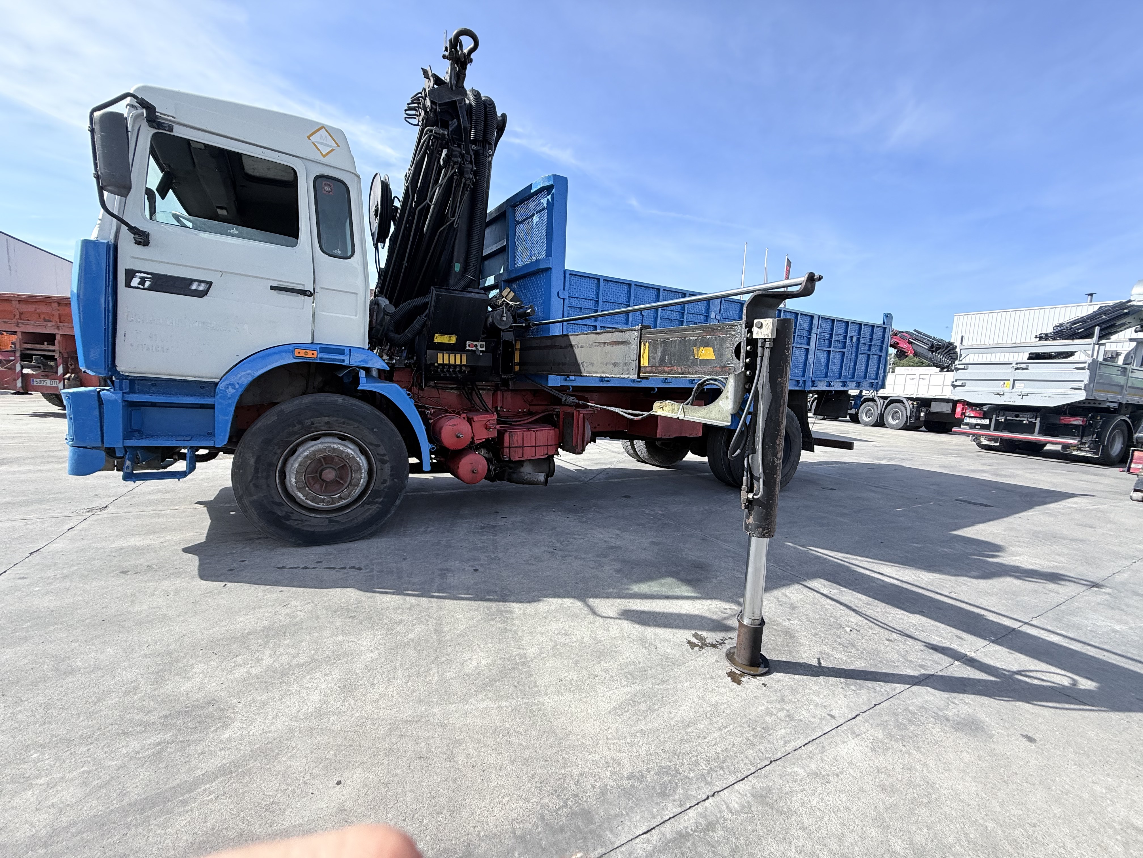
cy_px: 429
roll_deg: -3.1
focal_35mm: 14
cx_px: 572
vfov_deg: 85.7
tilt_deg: -4.3
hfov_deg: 102.1
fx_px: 462
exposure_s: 1/672
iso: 50
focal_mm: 2.22
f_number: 2.2
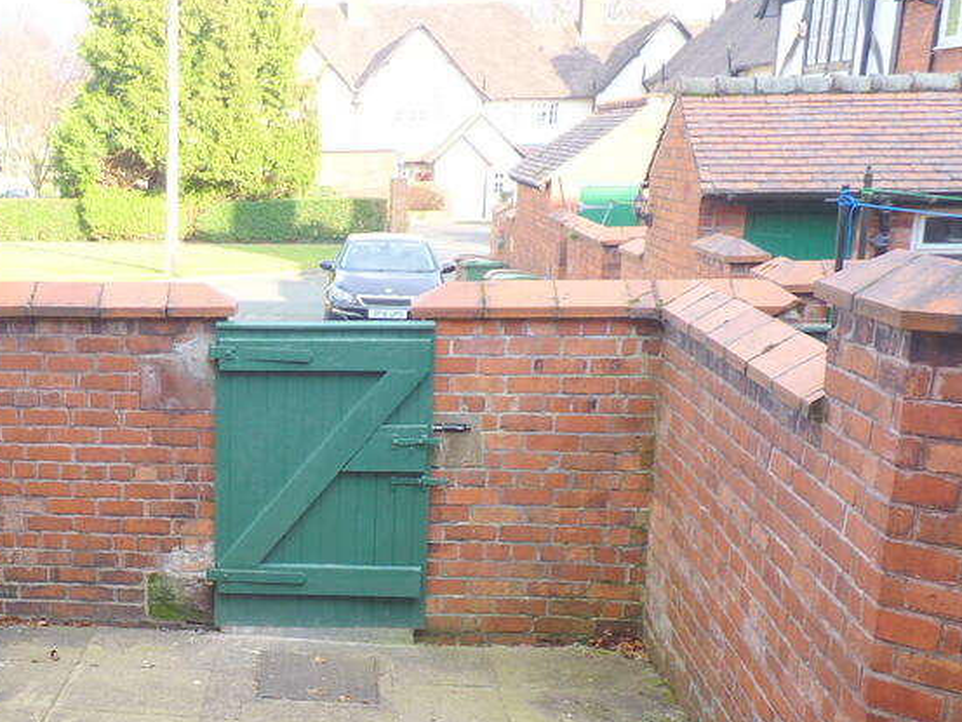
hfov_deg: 36.1
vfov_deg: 28.7
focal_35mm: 50
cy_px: 532
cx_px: 113
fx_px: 1390
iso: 80
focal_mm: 4.8
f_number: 2.8
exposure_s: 1/100
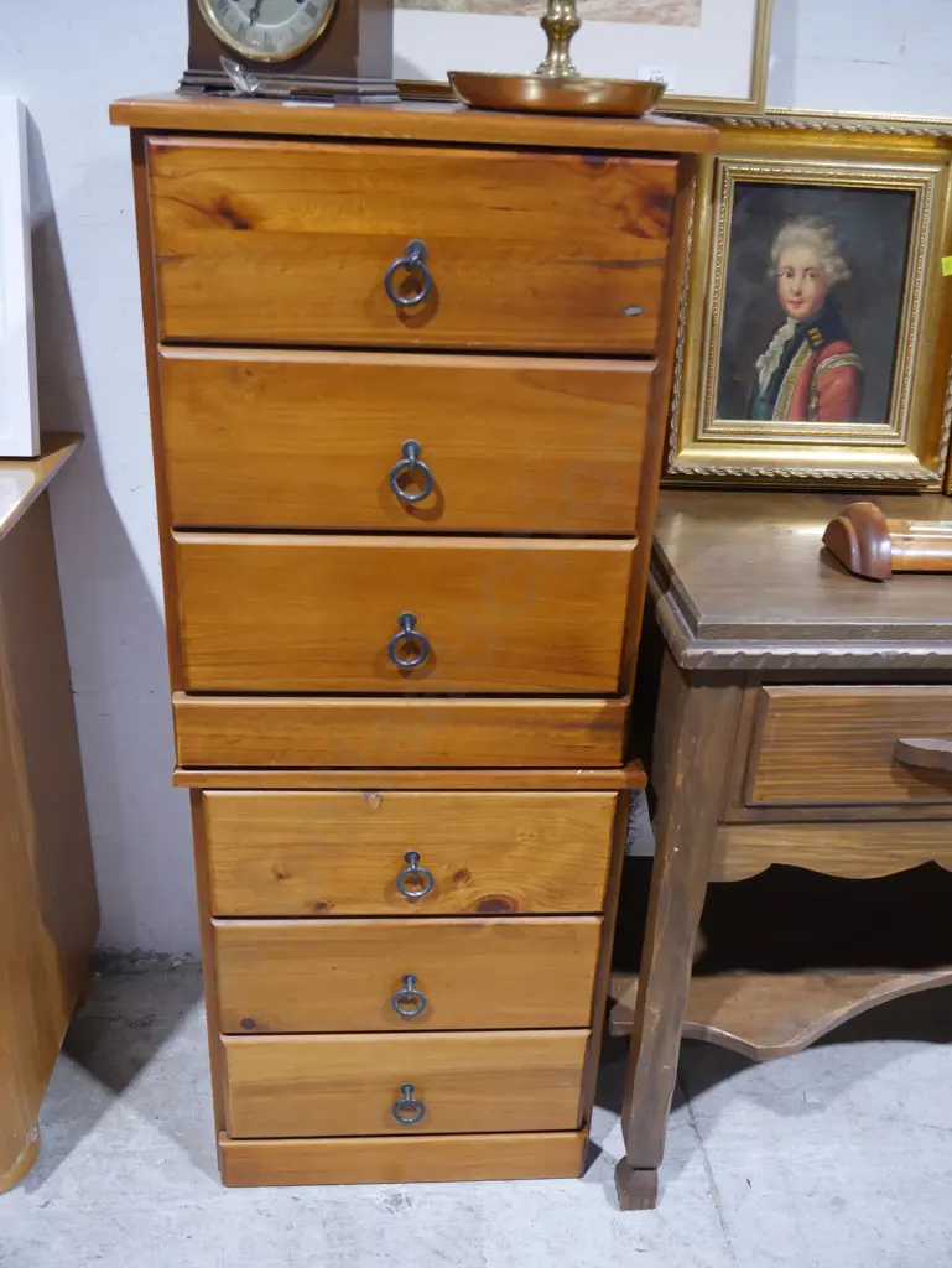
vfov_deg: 56.8
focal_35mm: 32
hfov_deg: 44.2
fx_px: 1172
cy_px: 634
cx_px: 476
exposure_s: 1/60
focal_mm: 16
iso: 640
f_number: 3.6
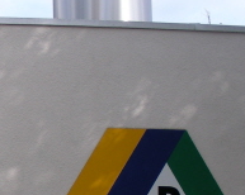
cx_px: -41
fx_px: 891
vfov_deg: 12.3
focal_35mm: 123
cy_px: 220
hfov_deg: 15.2
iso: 50
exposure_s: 1/365
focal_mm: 6.3
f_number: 4
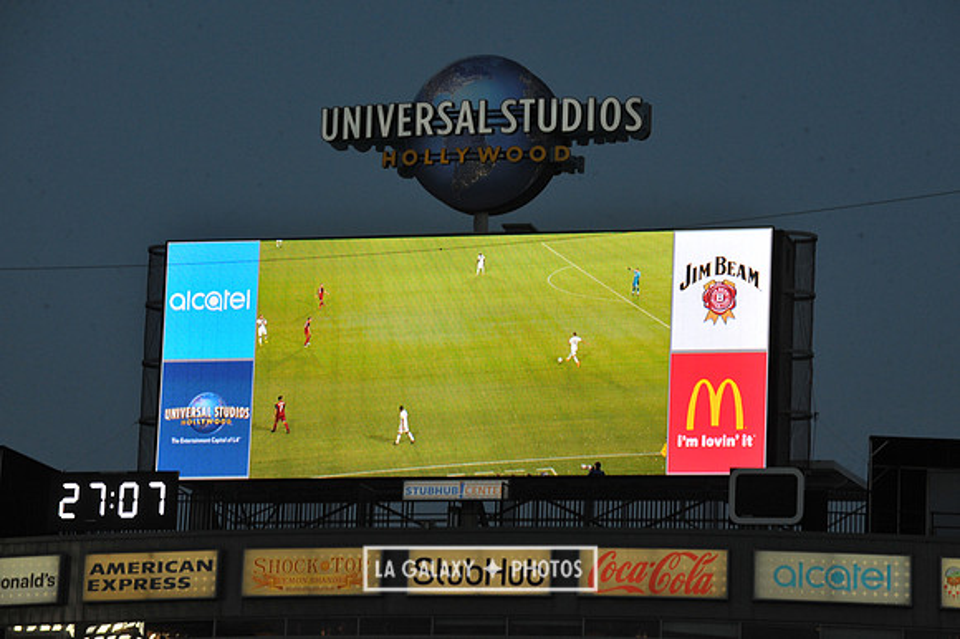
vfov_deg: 7.2
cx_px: 480
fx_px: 5064
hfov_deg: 10.8
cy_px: 320
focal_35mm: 190
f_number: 11
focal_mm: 190
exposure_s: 1/500
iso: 1250
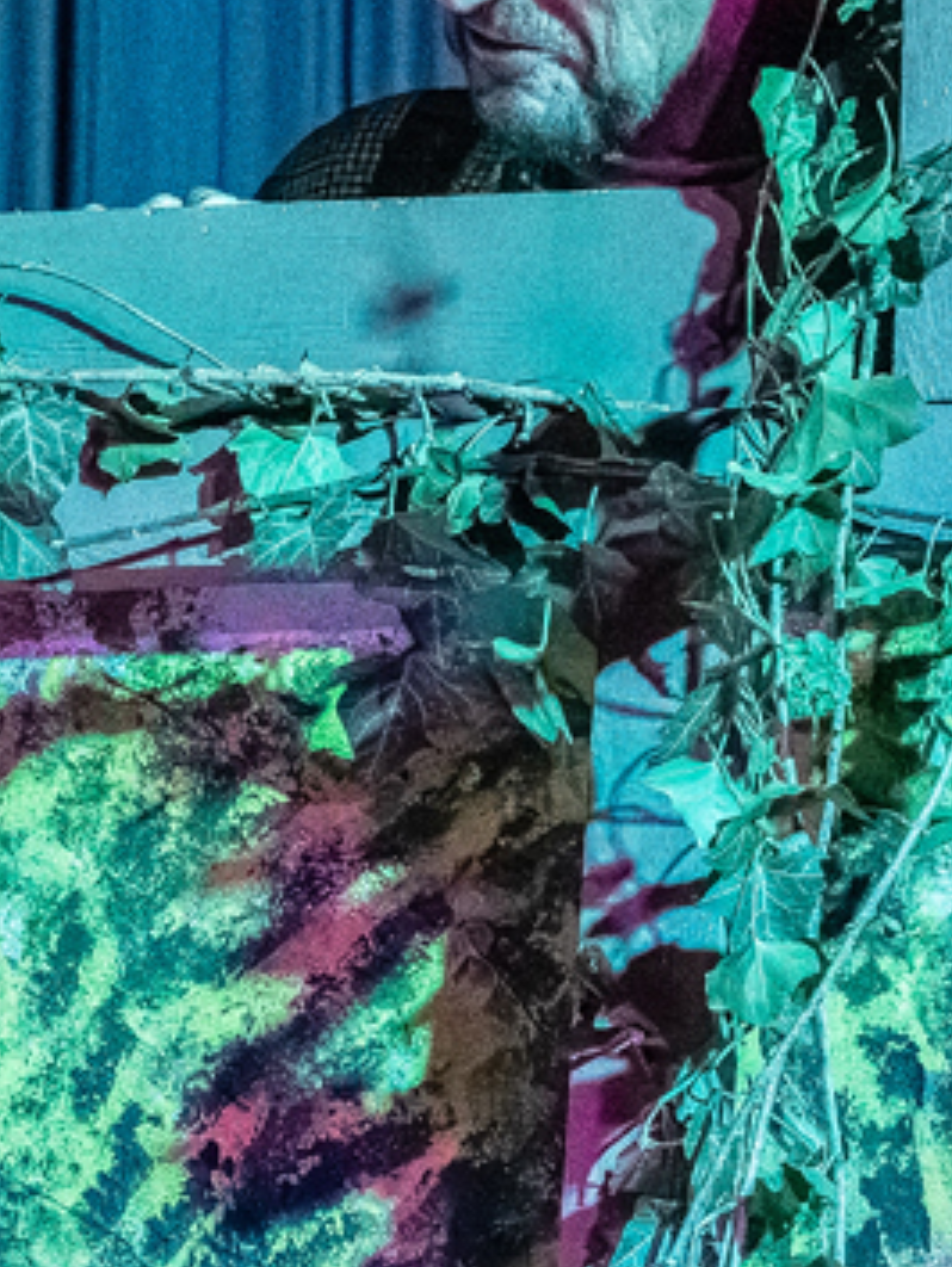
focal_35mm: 673
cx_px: -172
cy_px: 531
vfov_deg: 2.9
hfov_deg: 2.2
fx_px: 24649
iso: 25600
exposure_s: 1/125
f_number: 4.8
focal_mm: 155
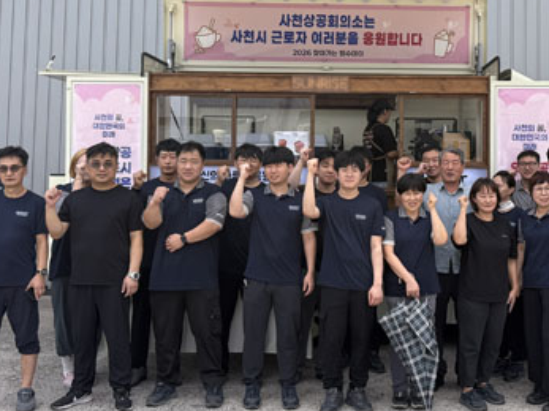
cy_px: 145
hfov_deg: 41.5
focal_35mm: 45
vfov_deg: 32.0
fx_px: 713
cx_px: 367
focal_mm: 6.76
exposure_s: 1/2110
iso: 80
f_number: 1.78
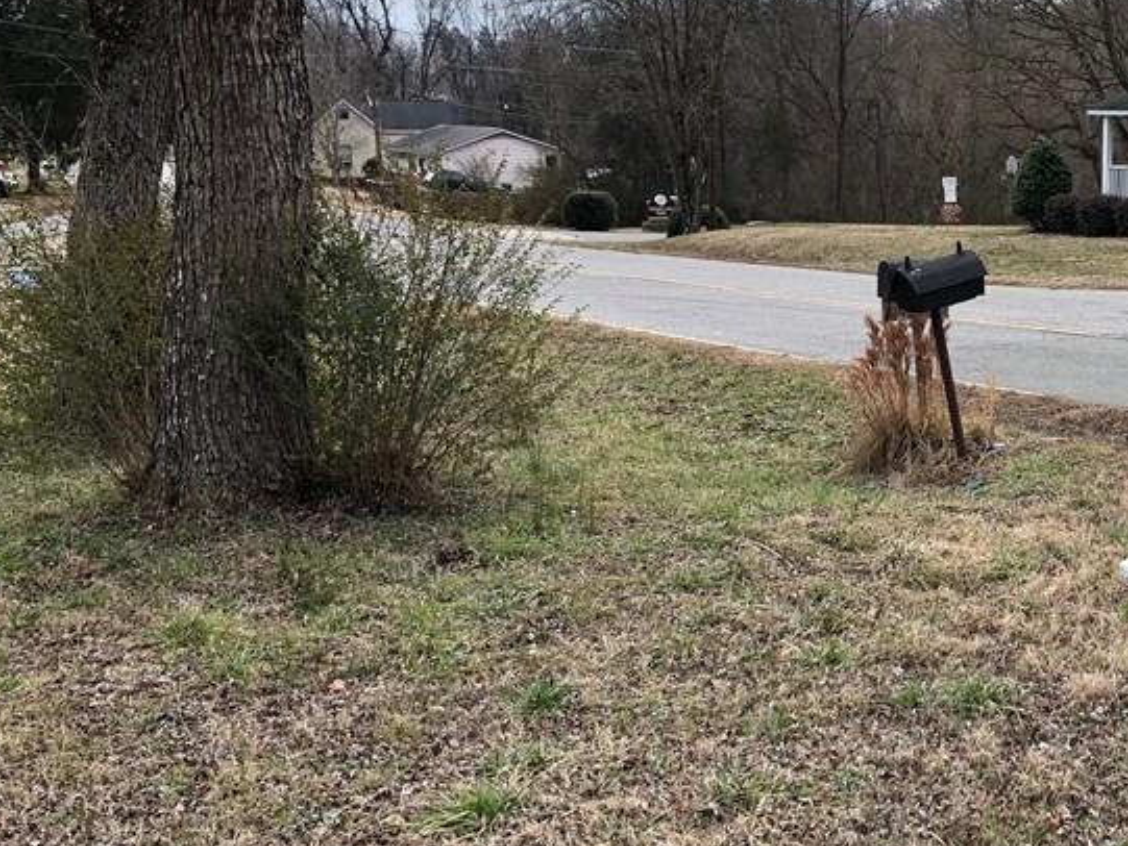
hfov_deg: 34.2
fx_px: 1727
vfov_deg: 27.5
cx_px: 1009
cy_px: 471
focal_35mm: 53
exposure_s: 1/695
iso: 20
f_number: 1.8
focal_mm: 3.99
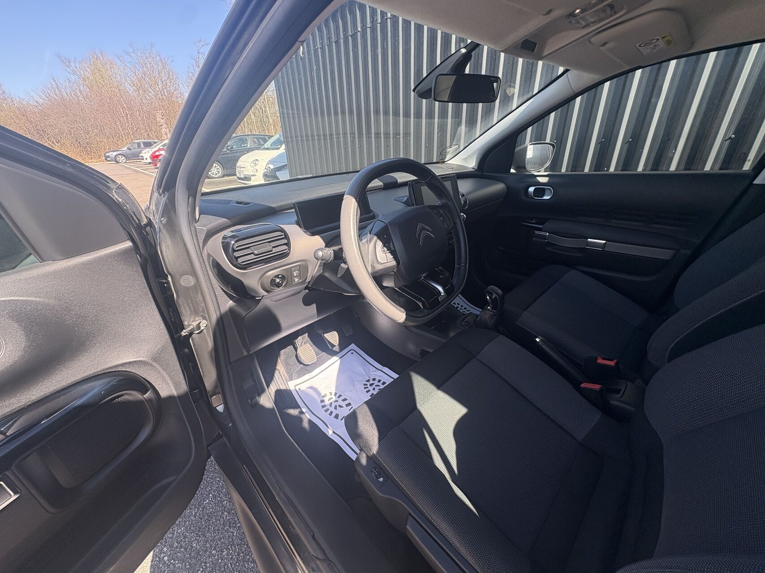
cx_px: 382
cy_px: 286
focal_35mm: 14
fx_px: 309
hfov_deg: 102.1
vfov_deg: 85.7
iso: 64
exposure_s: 1/335
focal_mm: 2.22
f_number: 2.2
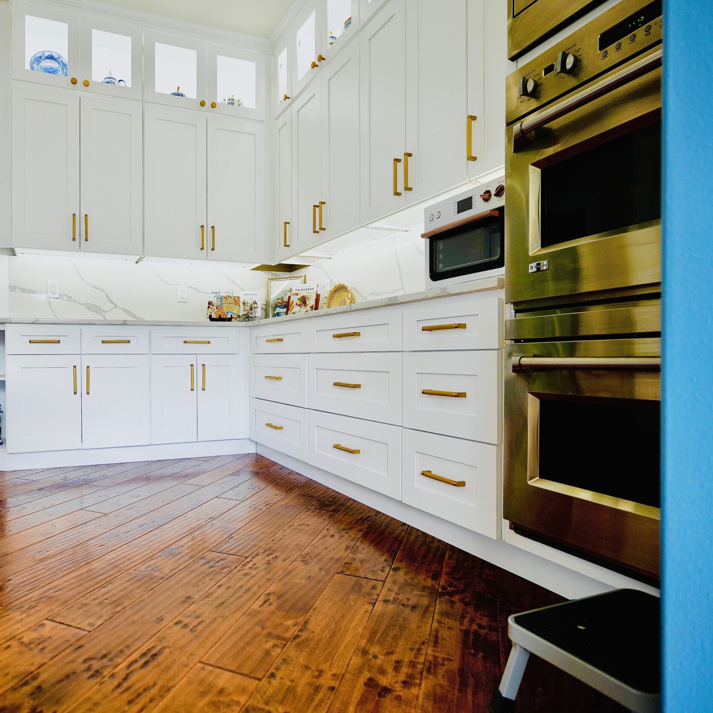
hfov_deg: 67.8
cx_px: 242
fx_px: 513
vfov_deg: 69.6
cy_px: 360
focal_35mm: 22
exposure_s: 1/160
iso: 320
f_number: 2.8
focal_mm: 17
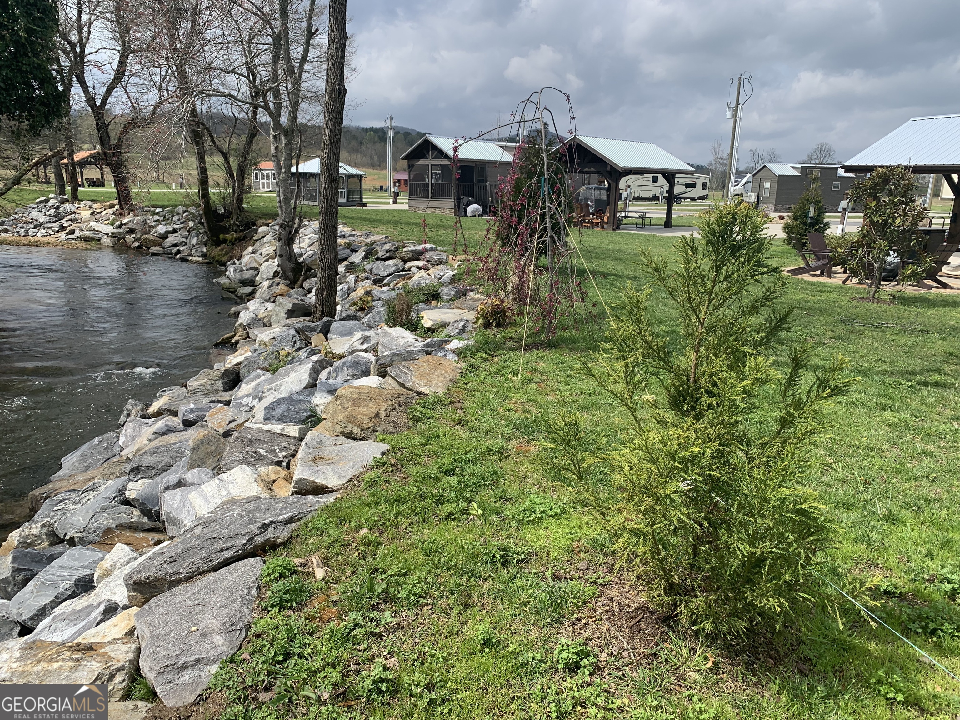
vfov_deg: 53.1
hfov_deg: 67.3
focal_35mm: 26
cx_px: 480
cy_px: 360
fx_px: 721
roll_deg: -0.3
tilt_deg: -12.3
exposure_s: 1/2421
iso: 25
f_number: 1.8
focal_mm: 4.25
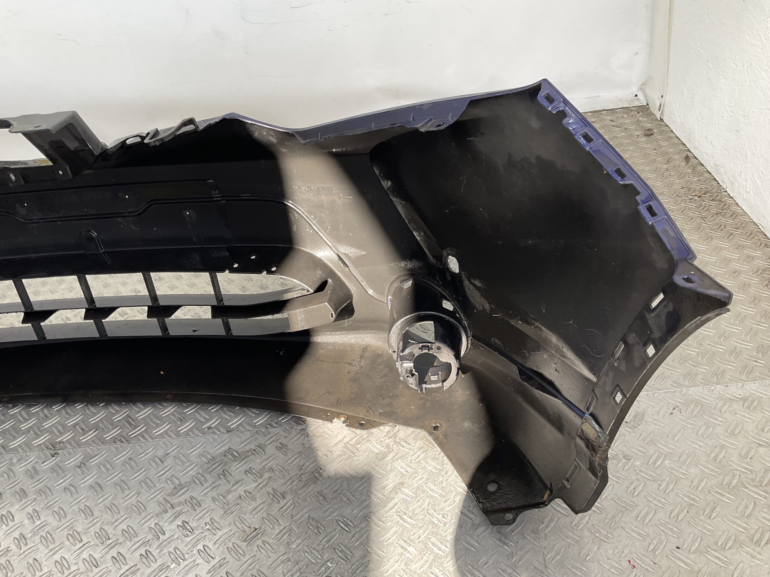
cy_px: 288
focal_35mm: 29
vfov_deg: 48.2
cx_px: 385
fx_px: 645
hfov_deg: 61.7
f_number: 1.8
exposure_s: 1/100
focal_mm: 3
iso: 20
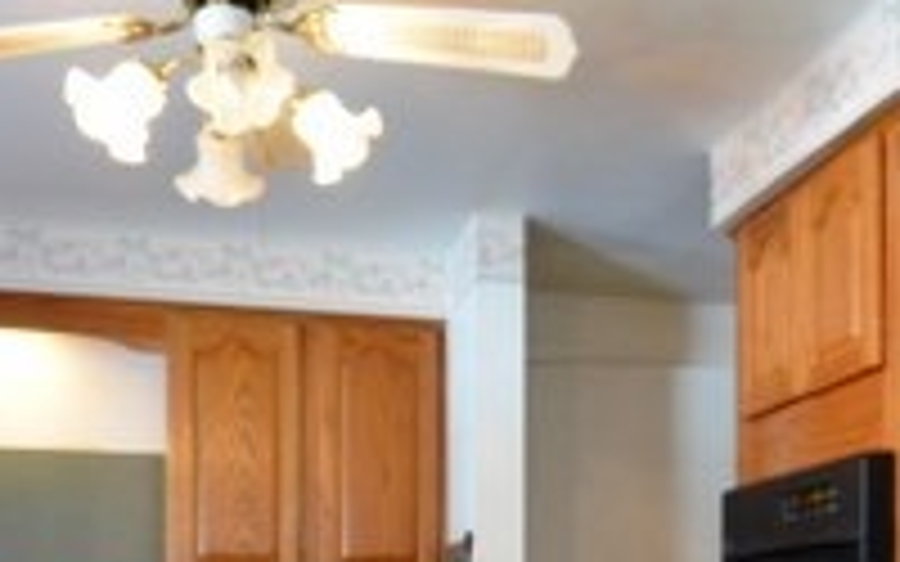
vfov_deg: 24.5
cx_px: 558
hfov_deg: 40.8
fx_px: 1202
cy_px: 625
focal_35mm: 49
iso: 720
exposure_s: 1/60
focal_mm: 10
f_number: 3.5
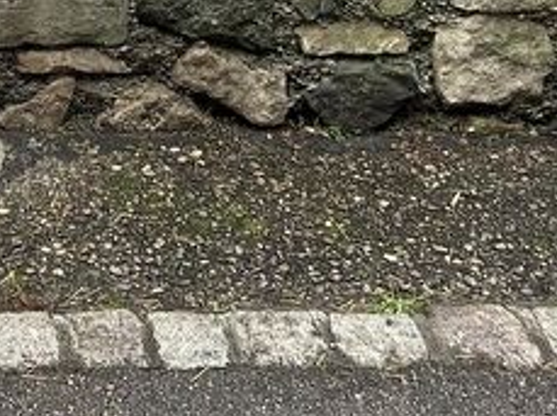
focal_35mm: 91
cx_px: -61
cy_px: -285
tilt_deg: -11.7
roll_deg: +0.8
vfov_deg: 14.6
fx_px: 1462
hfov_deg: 20.5
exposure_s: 1/121
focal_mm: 5.7
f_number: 1.5
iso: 80
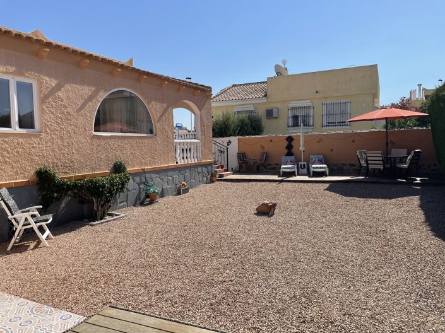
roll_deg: +1.8
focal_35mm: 26
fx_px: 334
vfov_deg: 53.0
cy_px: 166
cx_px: 222
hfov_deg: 67.3
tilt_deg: -3.0
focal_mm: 4.2
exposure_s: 1/5051
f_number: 1.6
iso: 32
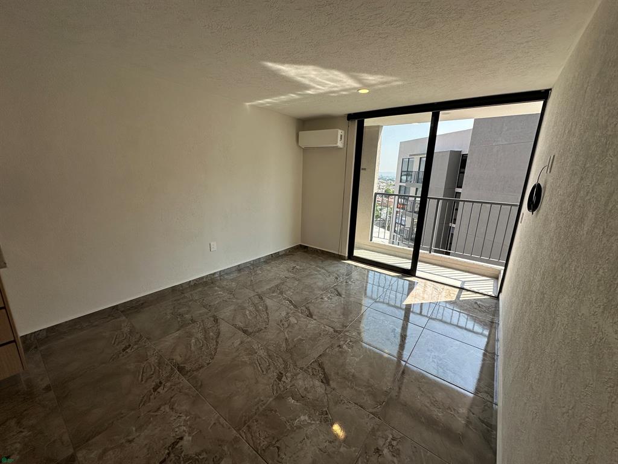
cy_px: 232
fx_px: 250
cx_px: 309
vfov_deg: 85.7
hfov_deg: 102.1
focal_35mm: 14
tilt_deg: -14.3
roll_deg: -3.0
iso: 40
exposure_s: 1/754
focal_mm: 2.22
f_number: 2.2
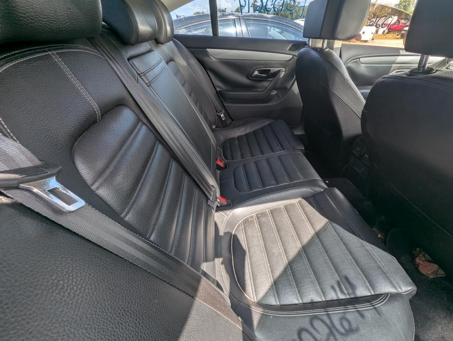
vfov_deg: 90.1
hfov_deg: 106.1
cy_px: 170
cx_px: 226
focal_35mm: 13
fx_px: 170
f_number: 2.2
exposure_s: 1/130
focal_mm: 1.95
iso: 41
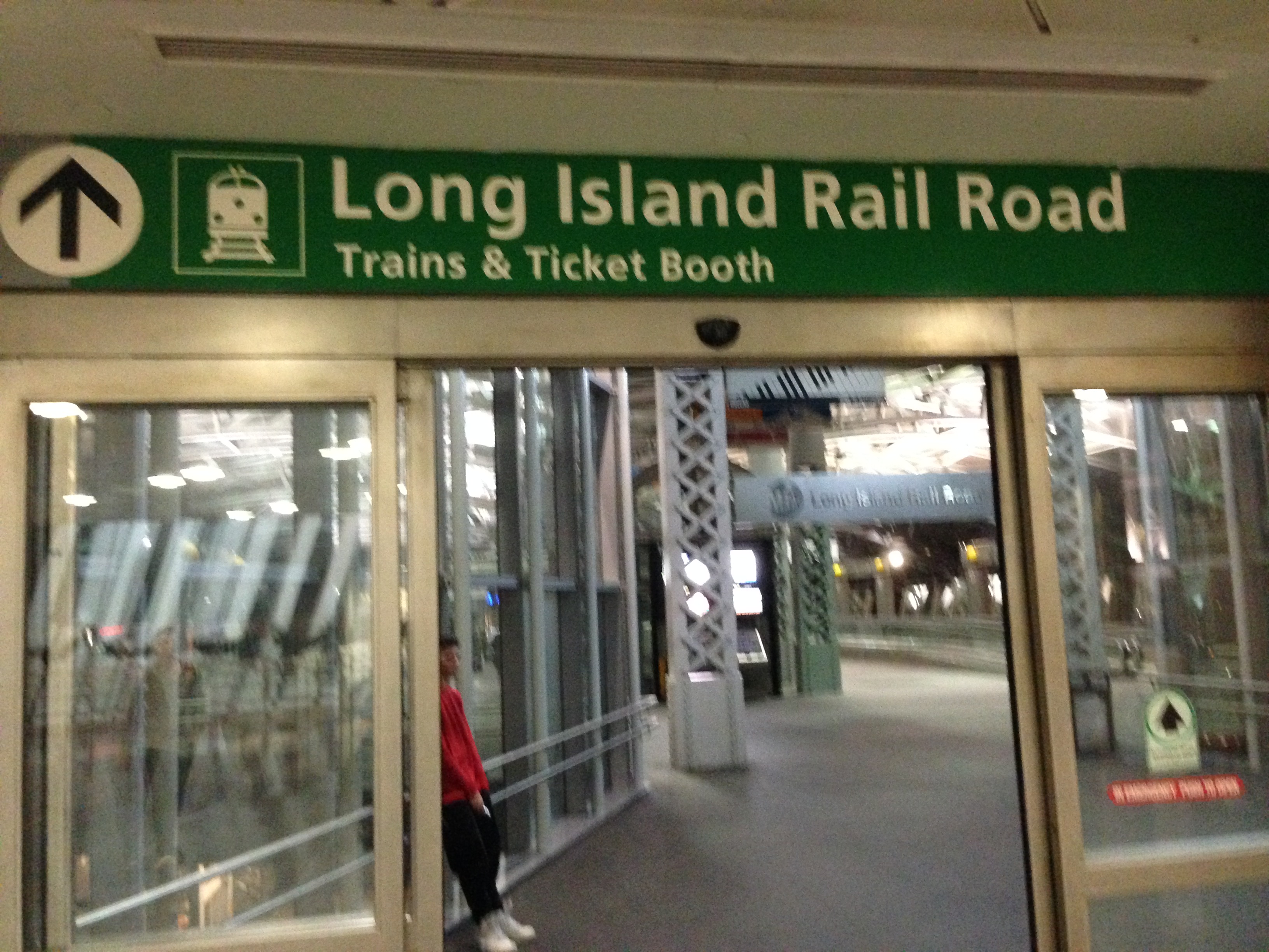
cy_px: 476
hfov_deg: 55.4
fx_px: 1210
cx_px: 634
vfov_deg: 42.9
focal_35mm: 33
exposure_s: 1/15
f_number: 2.4
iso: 640
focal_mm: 4.12
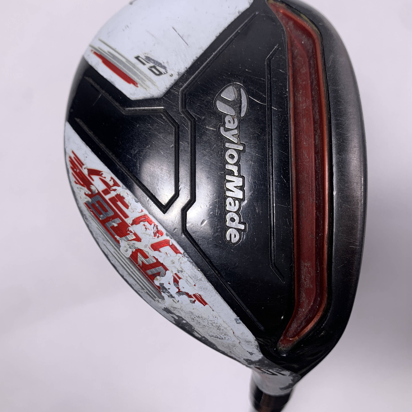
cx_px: 206
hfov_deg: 46.0
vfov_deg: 46.0
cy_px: 187
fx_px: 485
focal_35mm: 36
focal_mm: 4.25
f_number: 1.8
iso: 25
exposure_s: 1/278
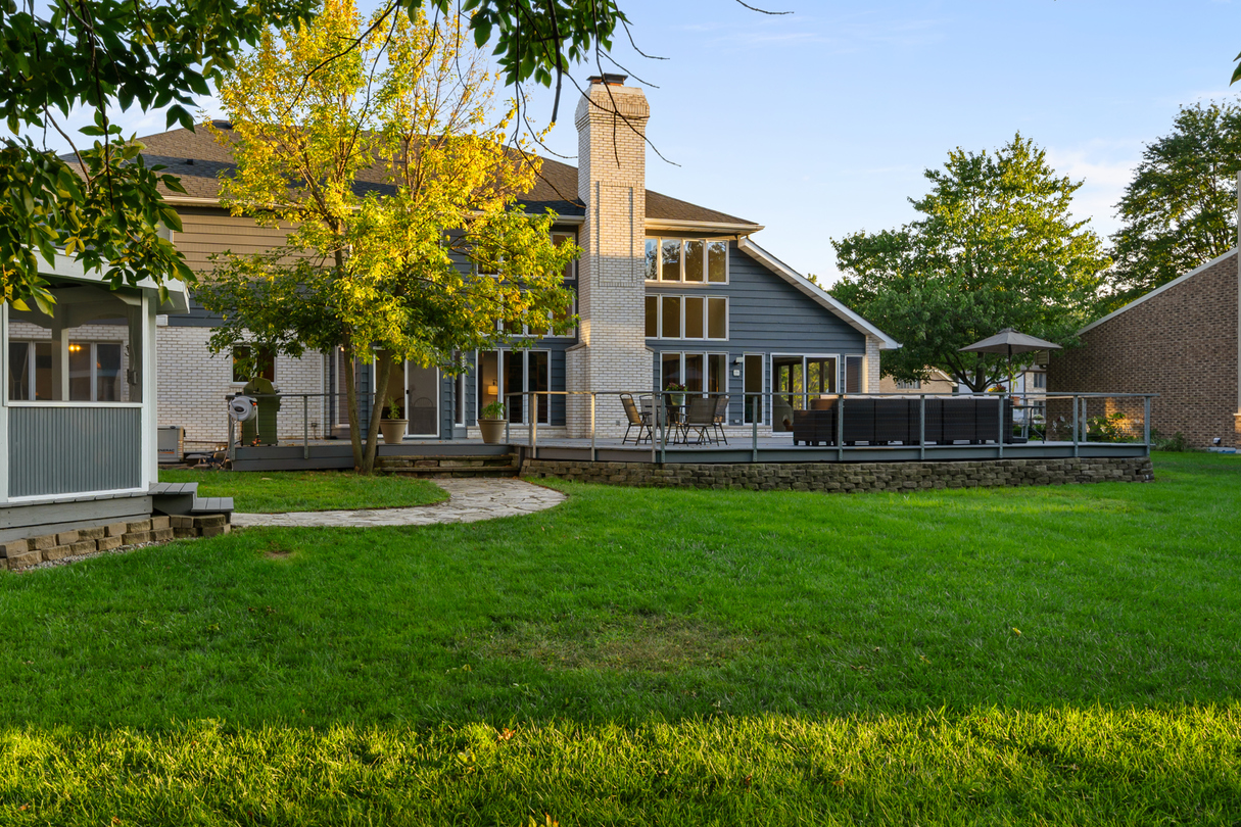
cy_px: 371
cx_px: 486
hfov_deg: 64.8
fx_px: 965
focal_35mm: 28
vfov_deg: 46.3
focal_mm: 21
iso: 100
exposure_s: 1/15
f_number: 8
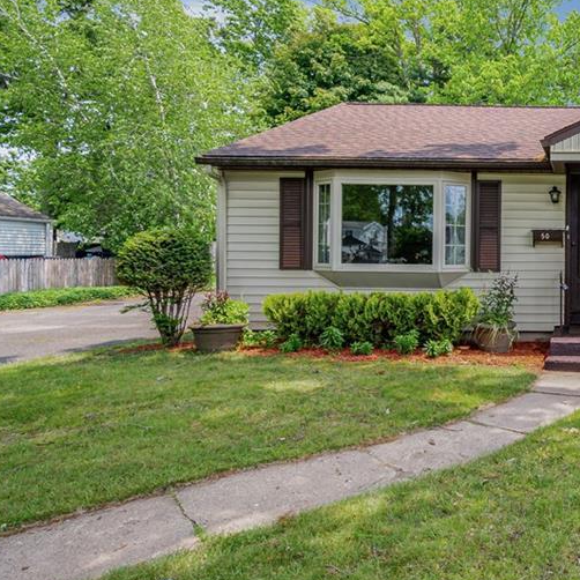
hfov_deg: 49.6
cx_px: 581
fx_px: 493
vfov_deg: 60.7
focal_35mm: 26
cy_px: 247
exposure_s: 1/30
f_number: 11
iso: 100
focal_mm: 10
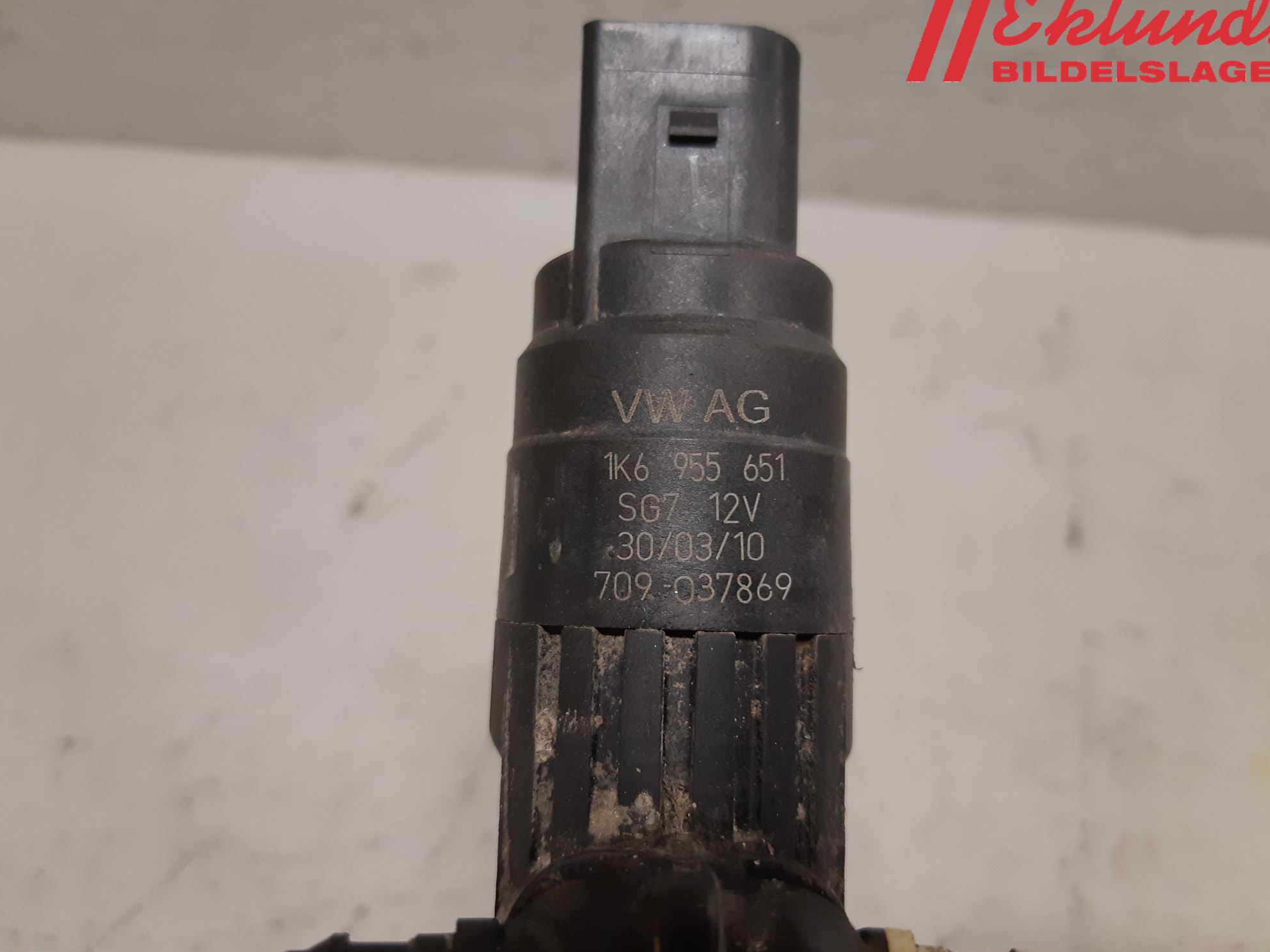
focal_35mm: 27
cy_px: 467
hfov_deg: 65.3
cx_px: 642
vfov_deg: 51.4
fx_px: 991
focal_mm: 3.93
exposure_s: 1/50
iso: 160
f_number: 1.7
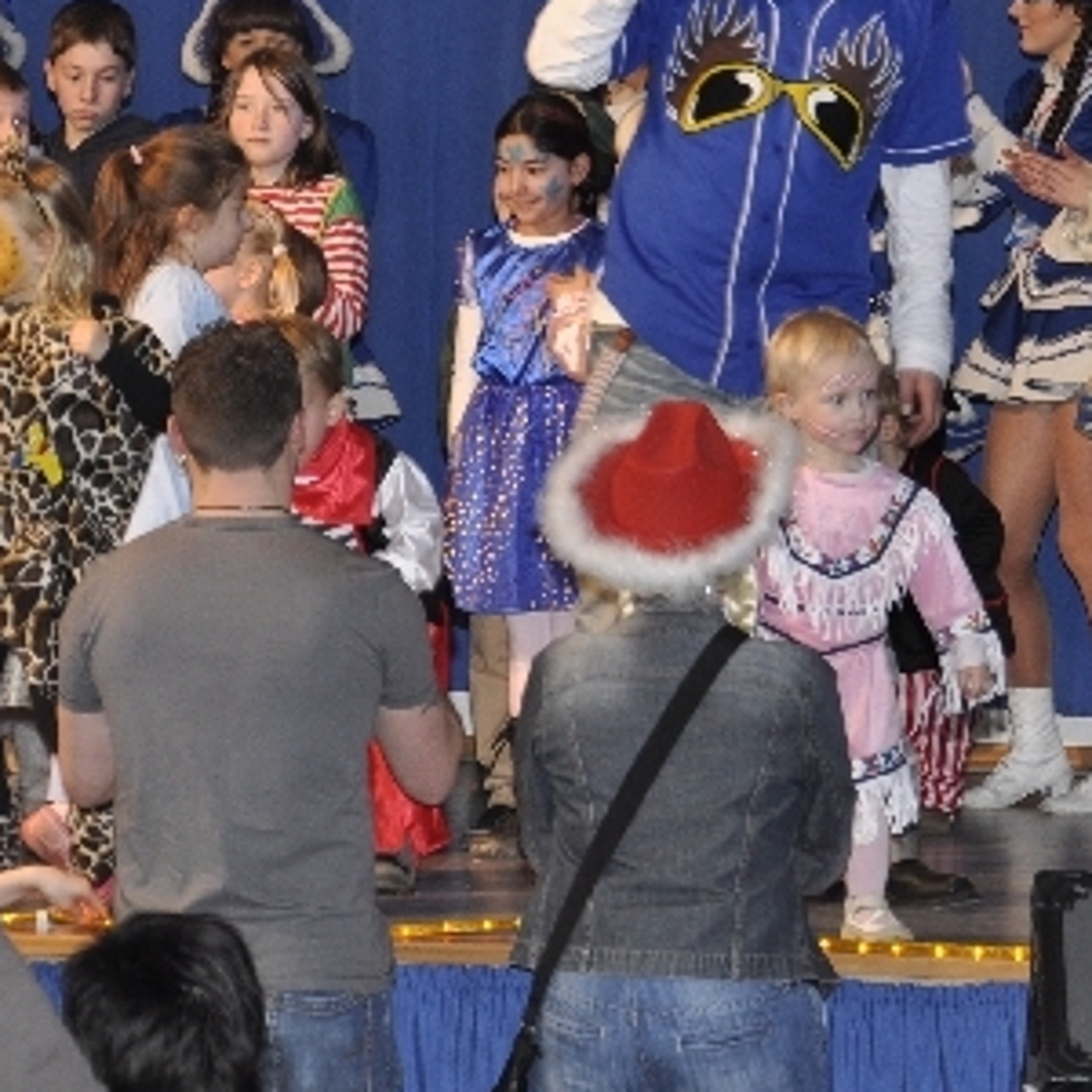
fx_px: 8494
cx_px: 666
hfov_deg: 7.4
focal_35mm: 238
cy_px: 351
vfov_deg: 7.4
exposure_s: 1/60
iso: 400
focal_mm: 70
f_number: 5.3
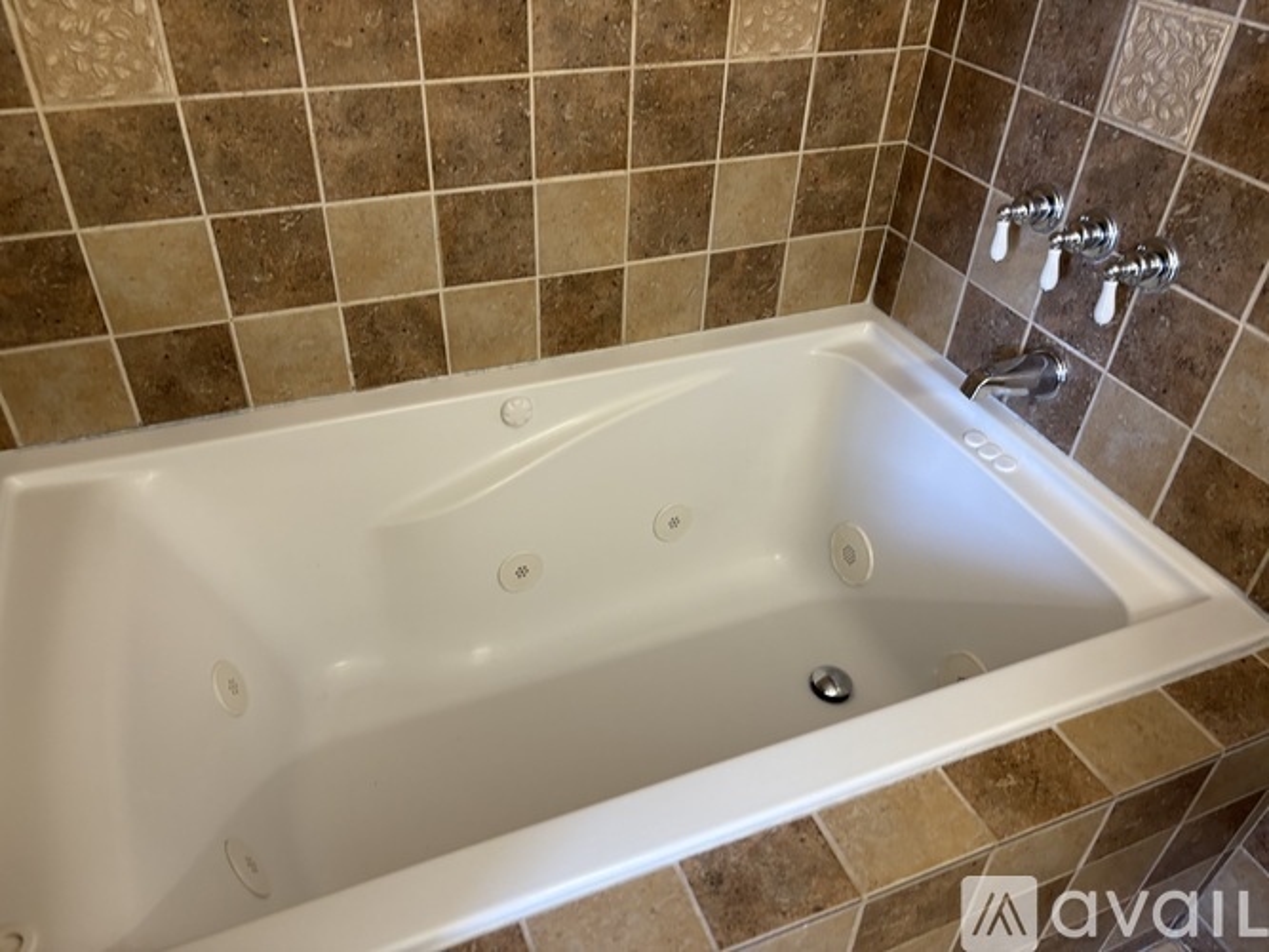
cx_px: 634
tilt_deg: -36.5
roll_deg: -0.3
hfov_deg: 67.3
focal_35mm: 26
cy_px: 476
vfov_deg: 53.0
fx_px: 953
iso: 125
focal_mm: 5.96
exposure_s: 1/60
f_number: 1.6
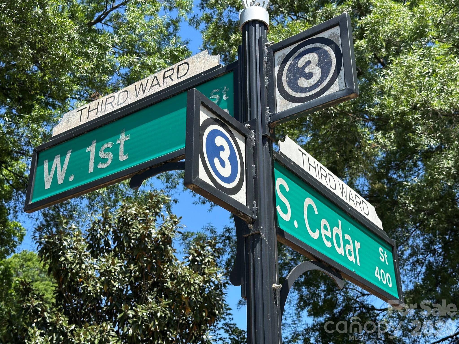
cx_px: 230
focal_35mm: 48
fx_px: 636
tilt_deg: +26.7
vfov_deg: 30.3
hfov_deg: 39.7
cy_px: 172
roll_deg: -0.1
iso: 64
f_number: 1.78
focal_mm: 6.86
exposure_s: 1/1453
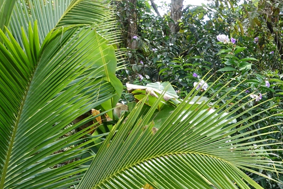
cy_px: 245
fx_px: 542
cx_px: 389
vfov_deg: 18.4
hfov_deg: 24.6
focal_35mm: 69
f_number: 5
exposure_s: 1/80
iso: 125
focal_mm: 8.98
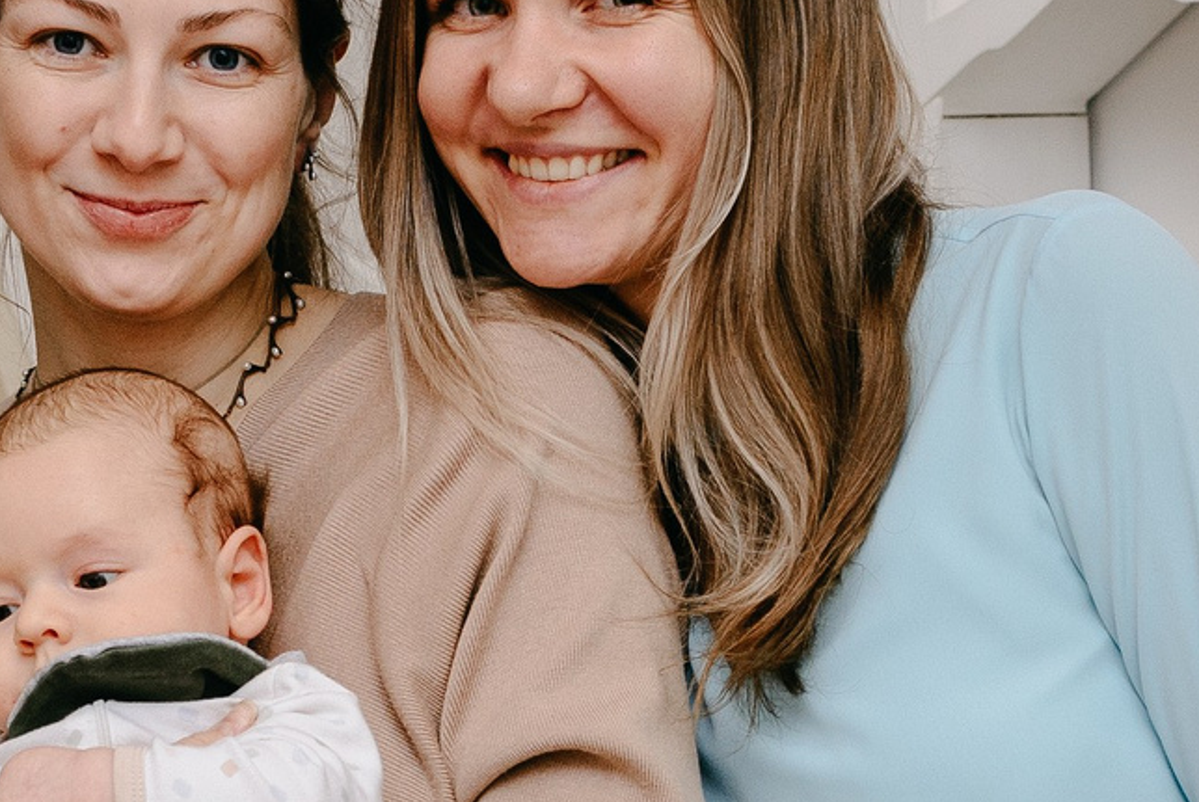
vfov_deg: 9.5
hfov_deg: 14.2
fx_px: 4801
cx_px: 716
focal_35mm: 144
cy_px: 832
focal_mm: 35
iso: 400
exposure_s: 1/160
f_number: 3.5
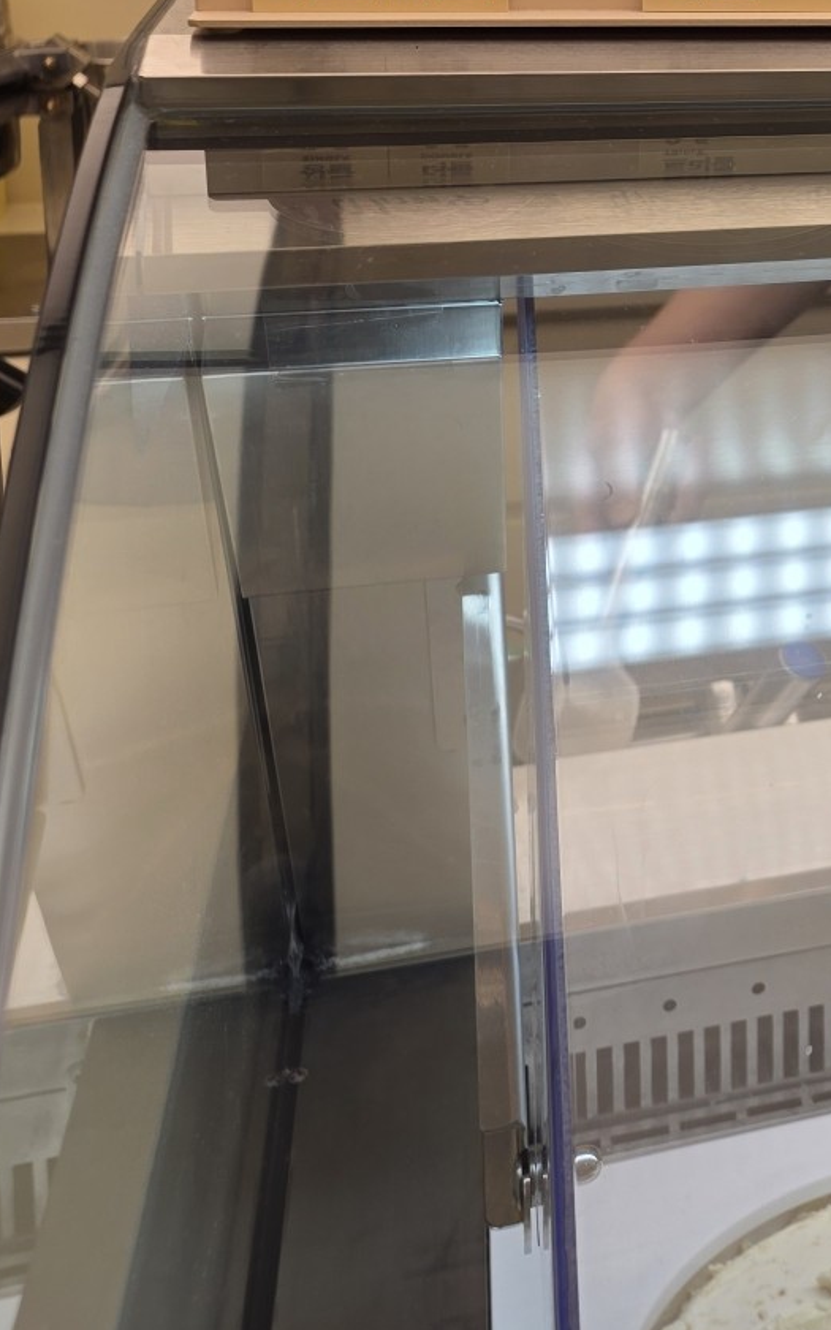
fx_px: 2103
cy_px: 155
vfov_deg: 33.4
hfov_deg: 18.2
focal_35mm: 58
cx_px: 1445
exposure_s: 1/120
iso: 16
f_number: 1.7
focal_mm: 6.3
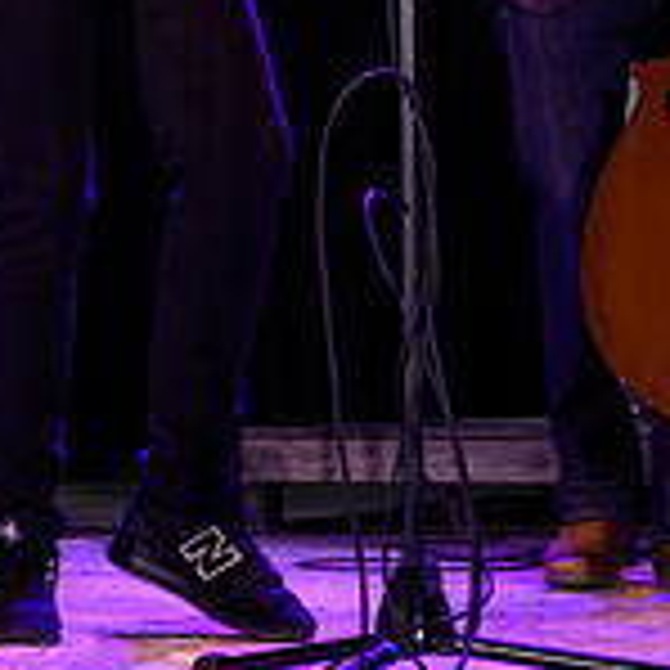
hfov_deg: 12.0
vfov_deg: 11.6
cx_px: 281
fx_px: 3197
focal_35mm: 146
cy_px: -229
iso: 1600
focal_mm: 57
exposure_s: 1/50
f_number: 6.3
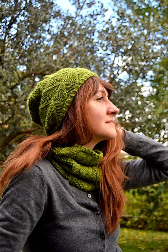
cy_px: 126
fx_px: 367
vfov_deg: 37.8
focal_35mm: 52
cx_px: 84
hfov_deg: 25.8
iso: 100
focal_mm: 35
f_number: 4.5
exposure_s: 1/100
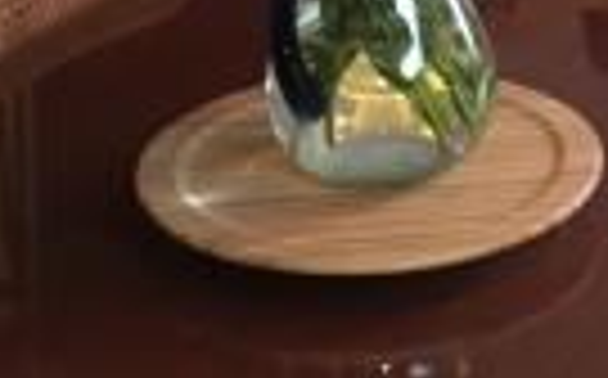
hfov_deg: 15.7
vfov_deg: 9.0
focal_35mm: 132
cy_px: -504
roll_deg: +0.1
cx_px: 545
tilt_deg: -8.3
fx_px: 2185
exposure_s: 1/30
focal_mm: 4.15
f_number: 2.2
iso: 160
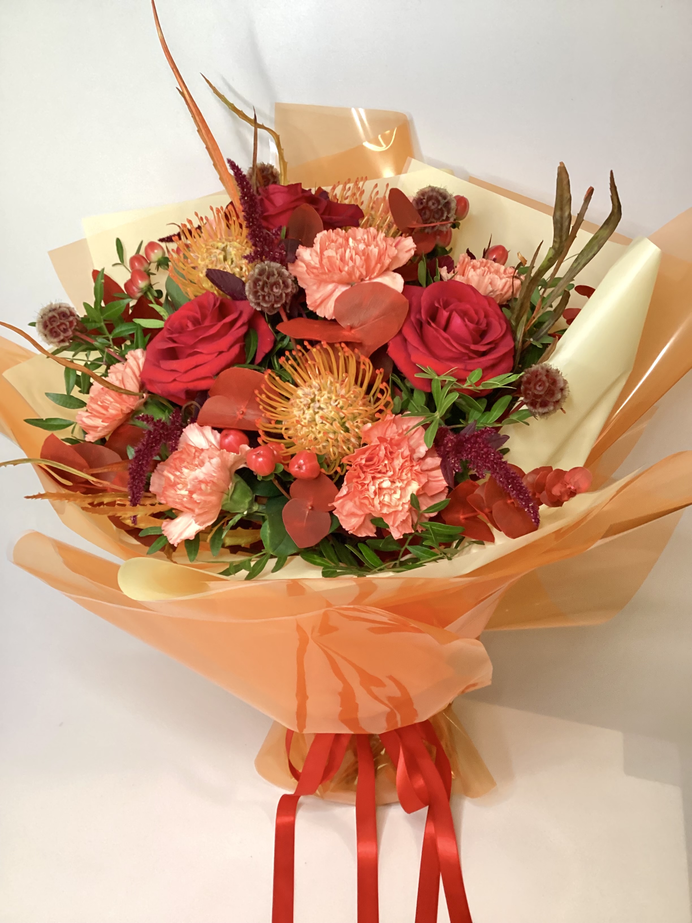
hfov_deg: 45.4
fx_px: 826
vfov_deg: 58.4
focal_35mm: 31
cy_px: 462
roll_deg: +1.4
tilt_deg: -32.8
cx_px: 346
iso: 400
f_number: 2.4
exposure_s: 1/33
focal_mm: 3.3
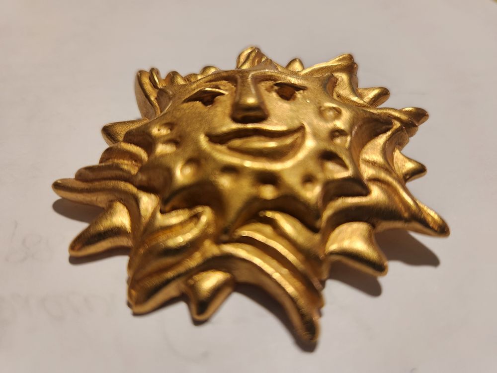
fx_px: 330
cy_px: 186
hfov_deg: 73.9
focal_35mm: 23
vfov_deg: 58.9
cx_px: 248
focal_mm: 5.4
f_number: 1.8
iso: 400
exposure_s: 1/100
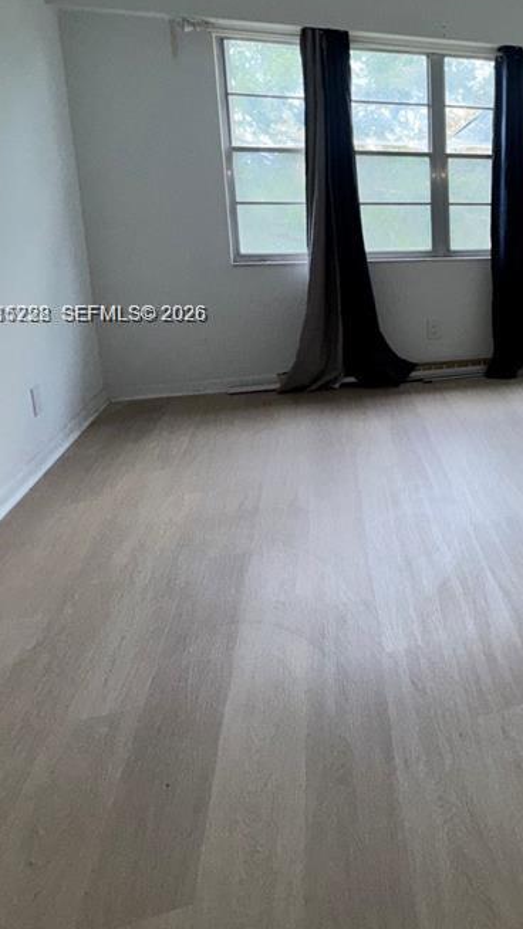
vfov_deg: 66.2
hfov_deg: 35.2
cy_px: 315
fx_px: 690
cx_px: 583
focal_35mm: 28
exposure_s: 1/121
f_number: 2.2
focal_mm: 2.22
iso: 80
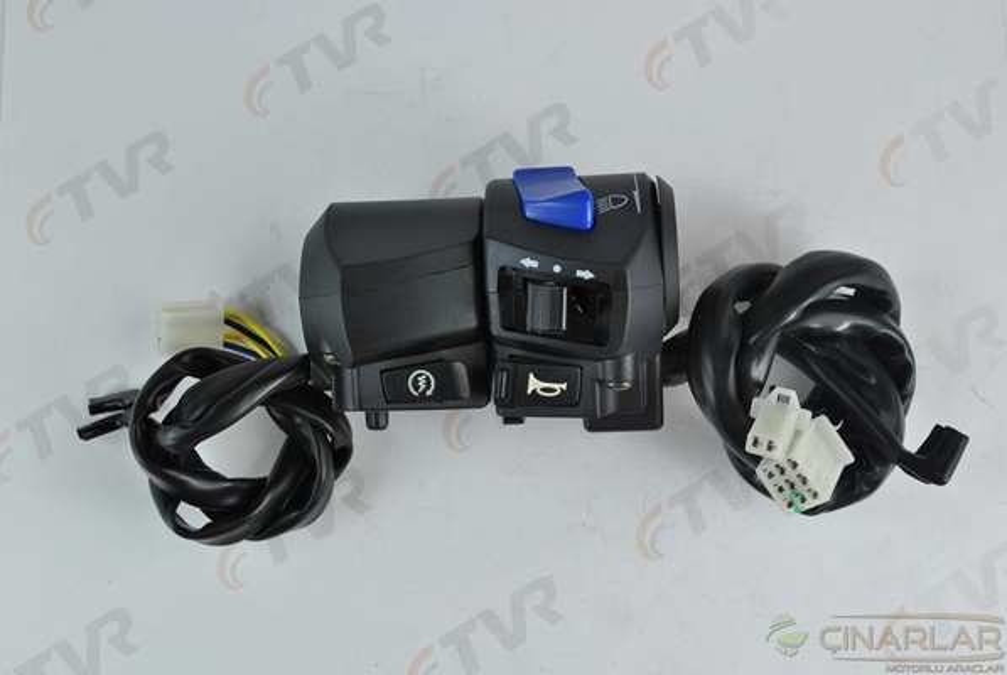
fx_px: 1345
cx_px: 504
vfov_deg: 28.2
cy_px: 338
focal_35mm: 48
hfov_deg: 41.1
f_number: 6.3
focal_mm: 32
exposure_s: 1/25
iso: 200
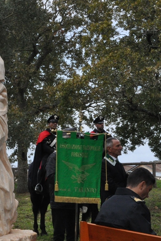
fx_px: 656
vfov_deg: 20.8
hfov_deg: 13.5
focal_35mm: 98
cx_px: -52
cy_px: 144
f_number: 22
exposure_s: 1/200
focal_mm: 35
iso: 1600
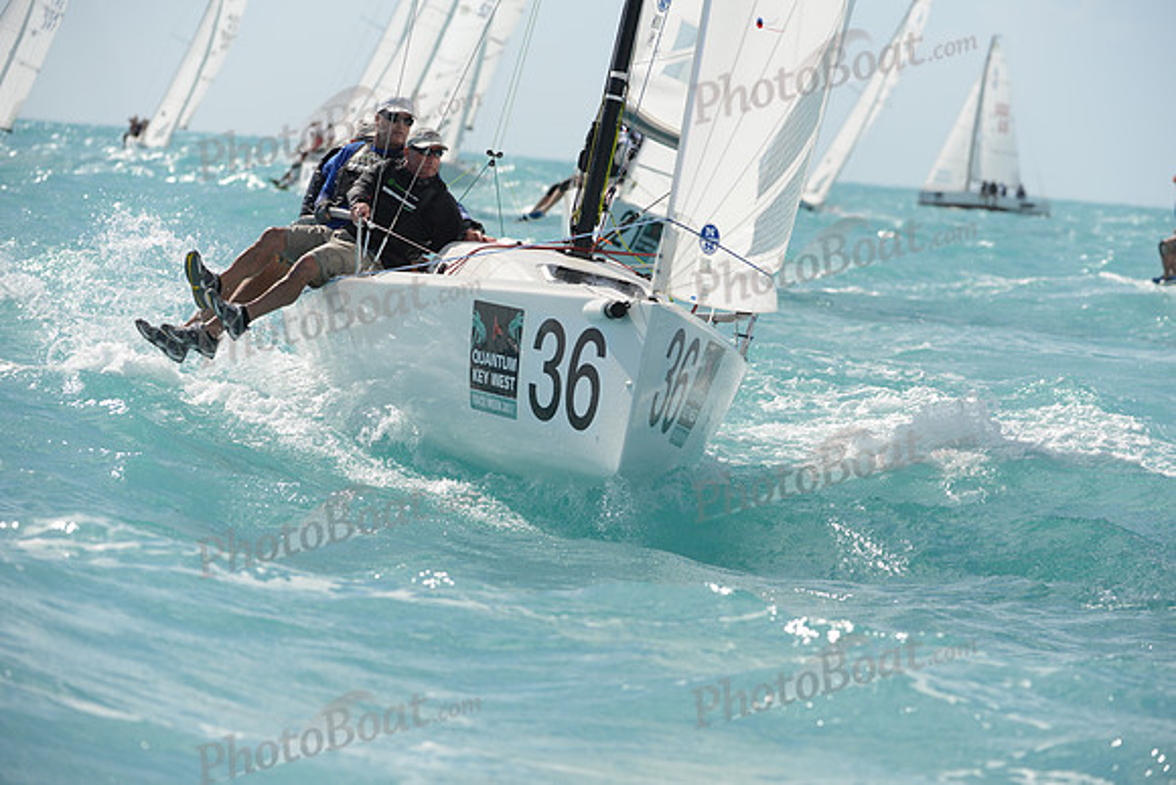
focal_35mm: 200
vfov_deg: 6.9
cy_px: 392
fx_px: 6535
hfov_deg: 10.3
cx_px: 588
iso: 200
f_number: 5.6
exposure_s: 1/1600
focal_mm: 200
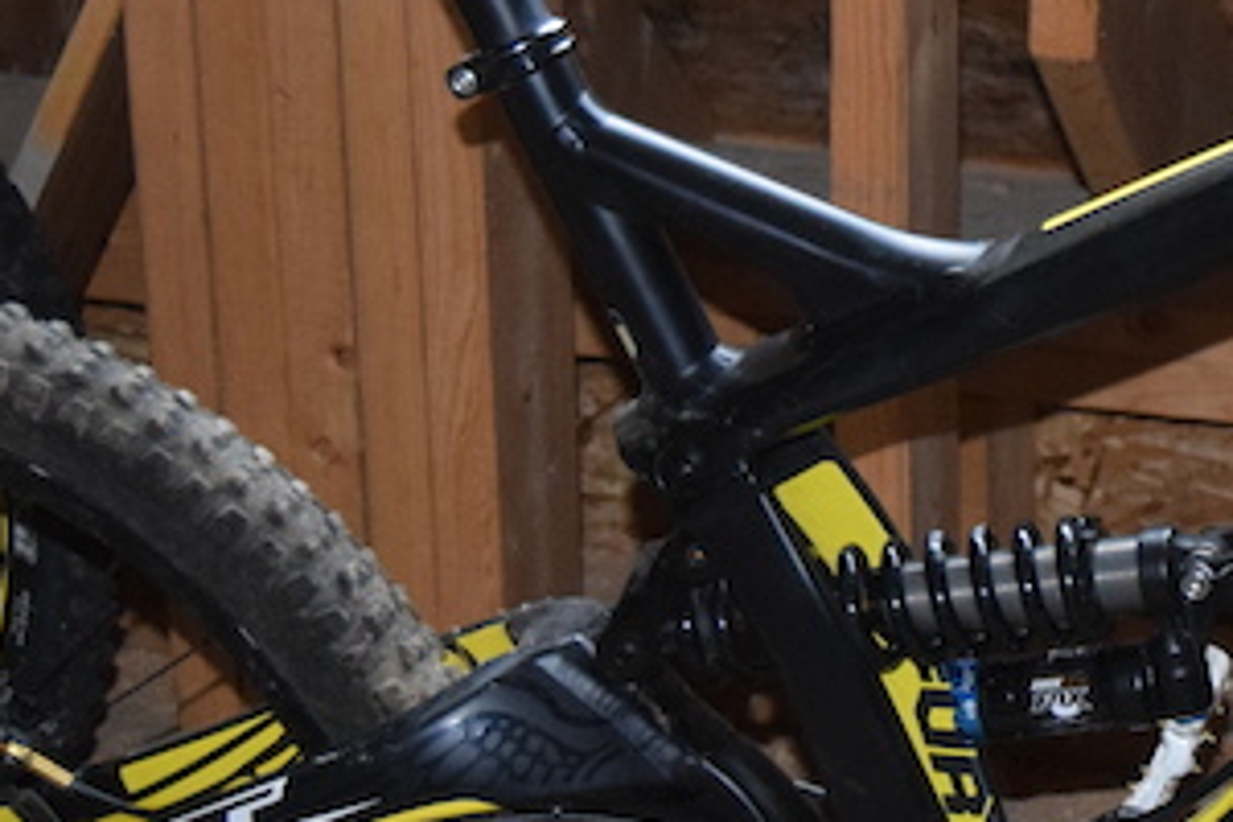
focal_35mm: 123
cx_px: 1455
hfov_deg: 16.0
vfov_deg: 11.1
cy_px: 228
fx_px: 4212
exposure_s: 1/60
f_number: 4
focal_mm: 24
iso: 2500
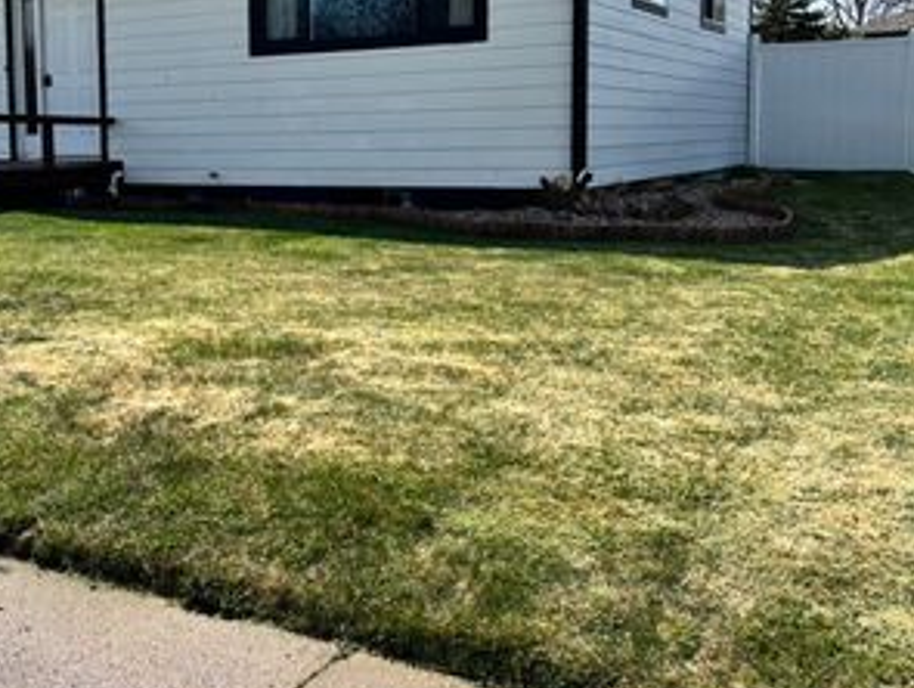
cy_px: 225
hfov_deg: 41.4
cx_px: 208
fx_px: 1163
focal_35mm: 44
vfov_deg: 32.6
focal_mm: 5.96
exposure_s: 1/3106
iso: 50
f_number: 1.6
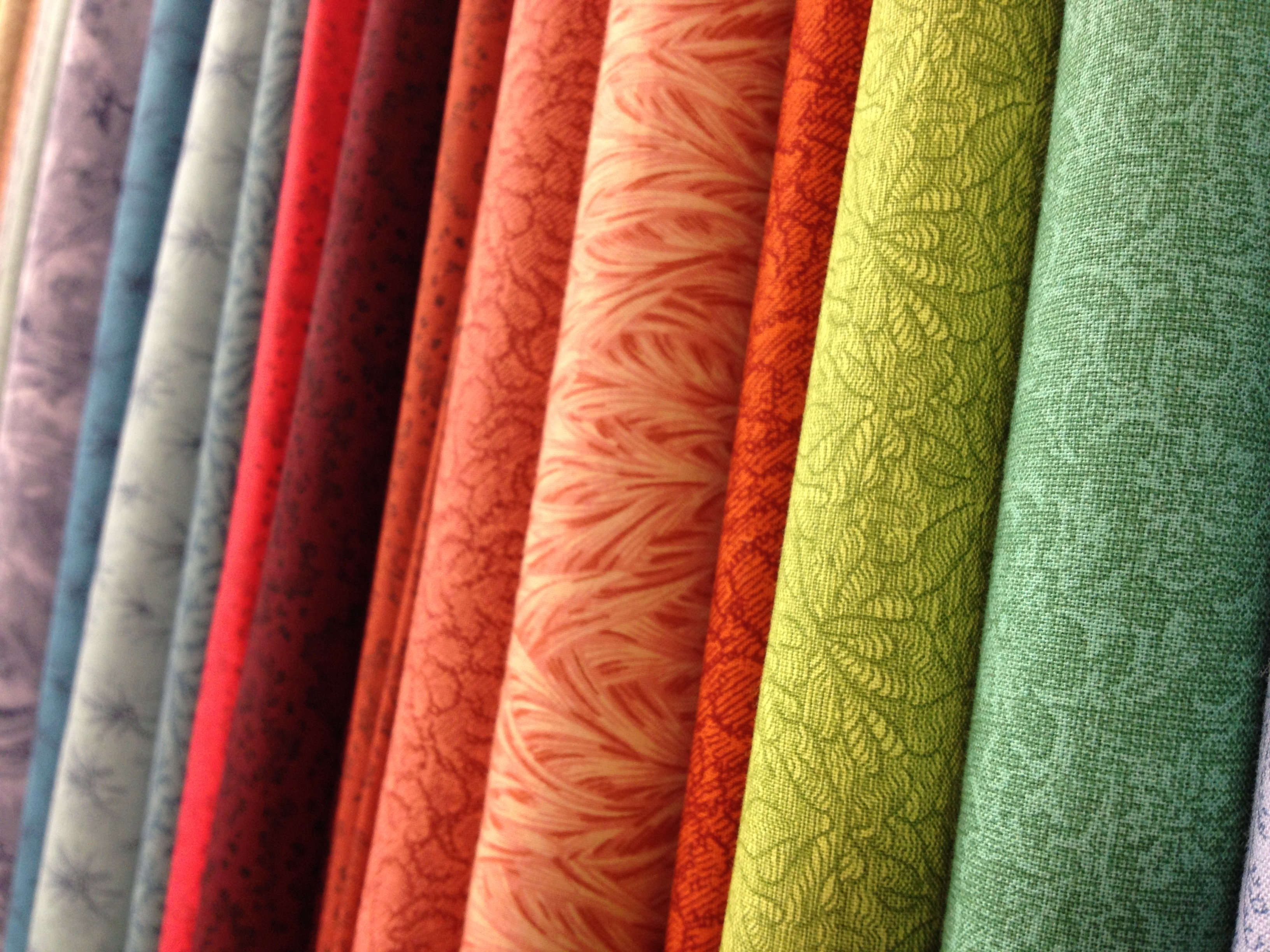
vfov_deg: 40.7
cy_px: 476
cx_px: 635
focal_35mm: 35
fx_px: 1284
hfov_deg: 52.6
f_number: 2.4
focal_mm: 4.28
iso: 80
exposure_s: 1/20
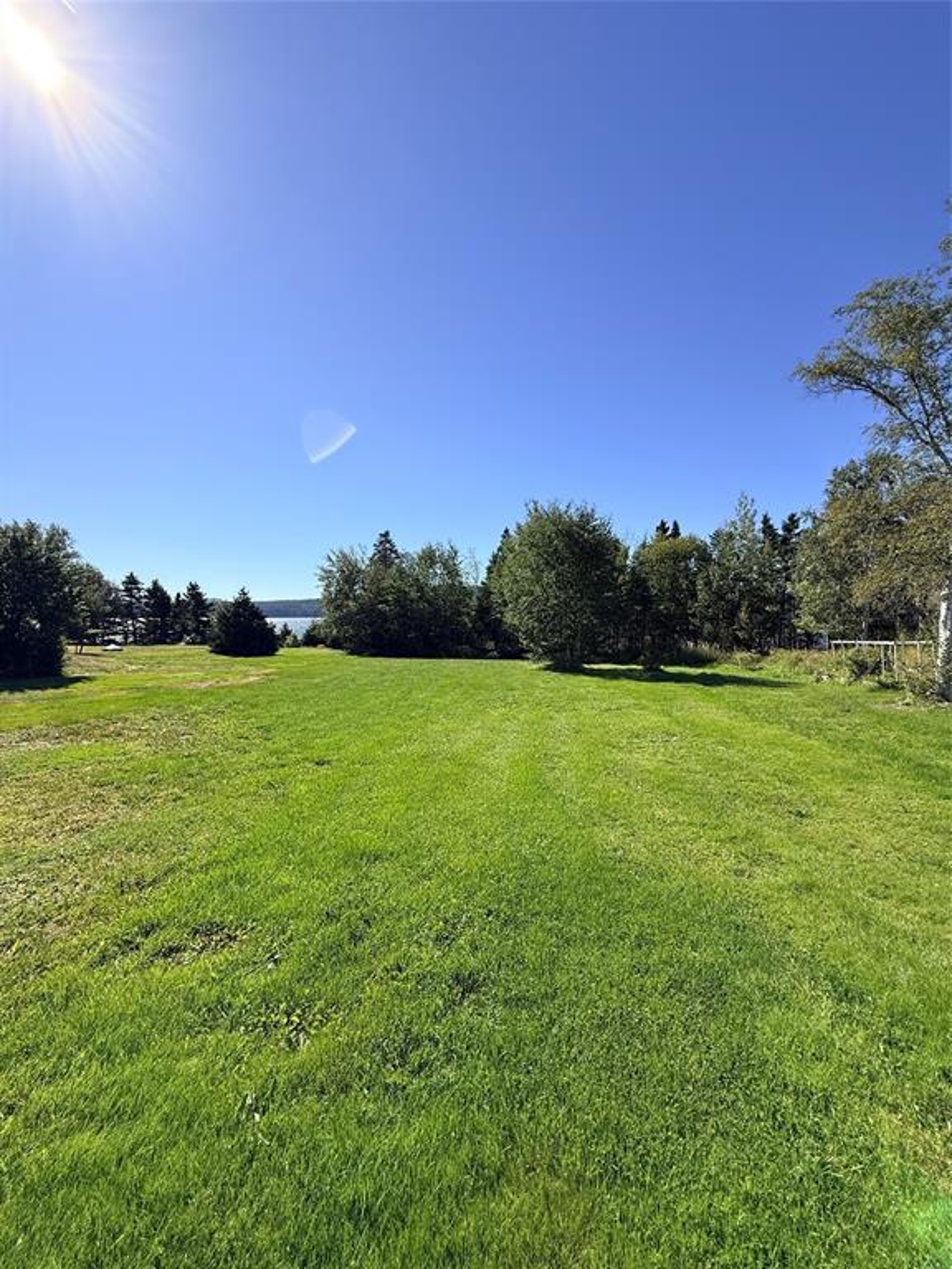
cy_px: 634
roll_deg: +0.2
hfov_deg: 85.7
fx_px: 513
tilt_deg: -1.3
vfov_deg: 102.1
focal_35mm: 14
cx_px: 476
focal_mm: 2.22
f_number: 2.2
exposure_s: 1/2410
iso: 50
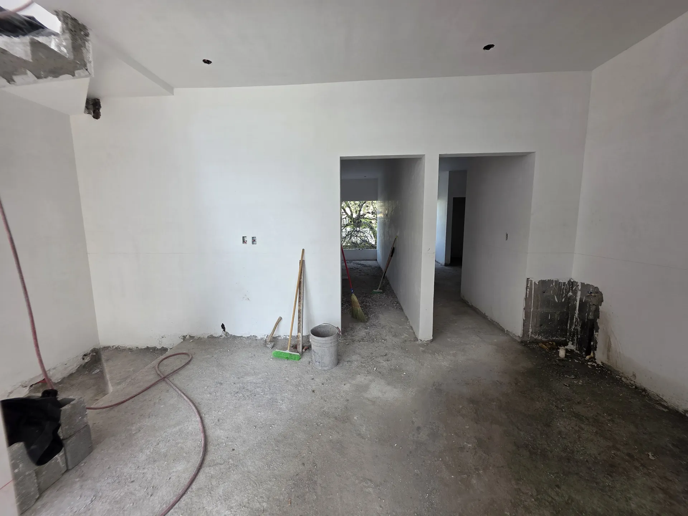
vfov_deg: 89.9
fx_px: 258
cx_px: 344
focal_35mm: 13
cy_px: 258
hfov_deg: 106.2
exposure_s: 1/120
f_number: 1.9
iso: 32
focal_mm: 2.2
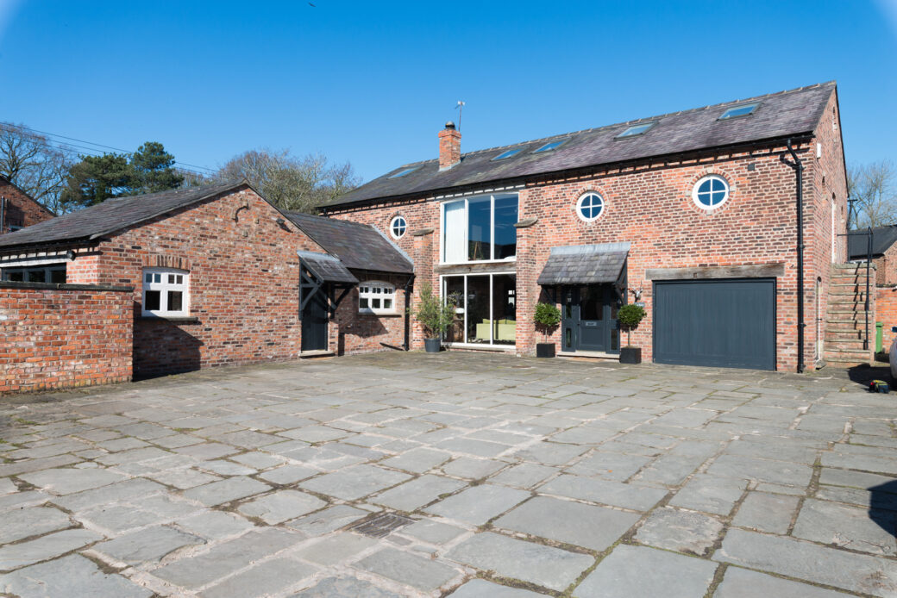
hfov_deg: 76.1
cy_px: 299
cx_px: 448
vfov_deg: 55.1
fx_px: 573
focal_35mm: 23
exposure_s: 1/640
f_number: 7.1
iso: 200
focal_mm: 23
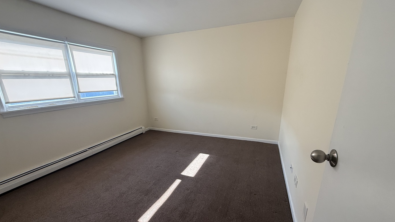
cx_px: 194
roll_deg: +1.0
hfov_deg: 99.4
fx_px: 168
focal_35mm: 16
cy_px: 128
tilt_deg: -15.1
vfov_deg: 66.7
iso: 125
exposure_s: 1/99
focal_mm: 2.22
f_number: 2.2
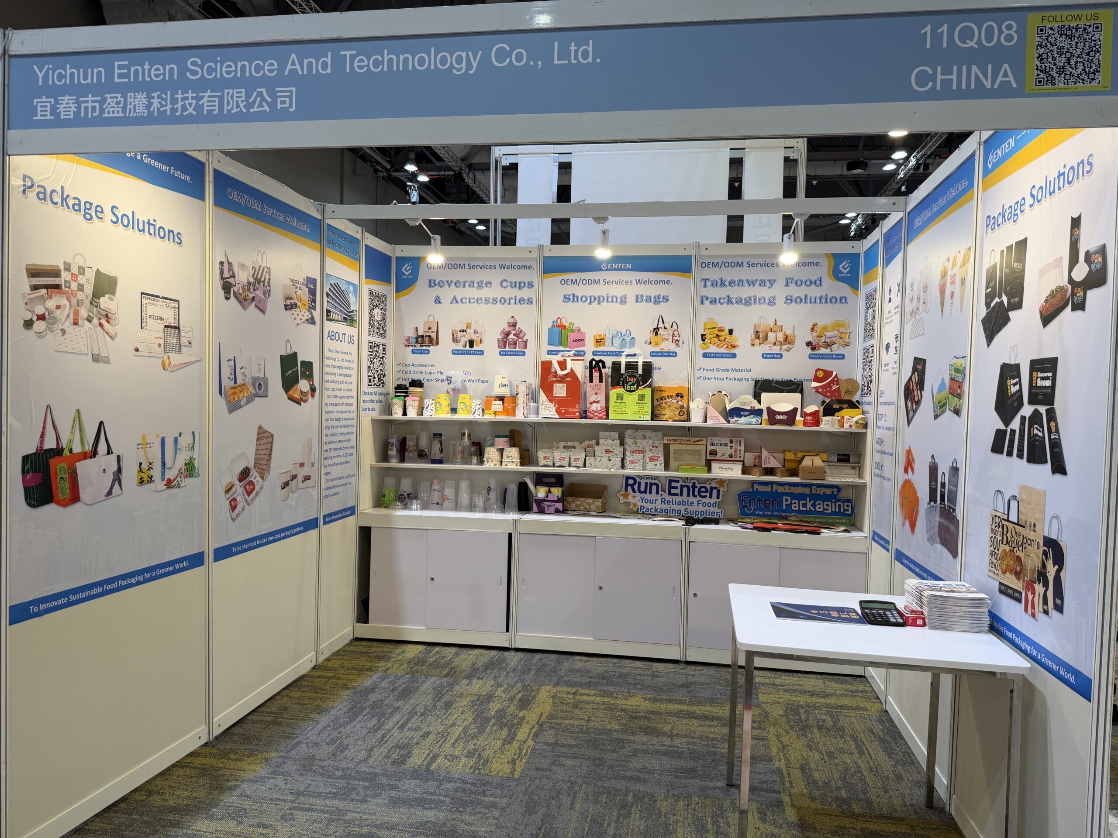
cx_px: 559
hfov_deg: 71.6
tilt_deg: -1.6
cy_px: 419
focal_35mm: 24
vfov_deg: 56.8
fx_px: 775
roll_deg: -1.1
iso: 80
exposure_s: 1/100
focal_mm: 6.76
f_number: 1.78
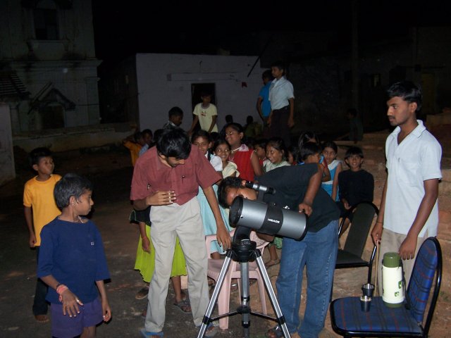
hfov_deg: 49.0
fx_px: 495
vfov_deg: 37.7
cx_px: 226
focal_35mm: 38
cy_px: 169
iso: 140
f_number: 2.8
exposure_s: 1/60
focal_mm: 6.3
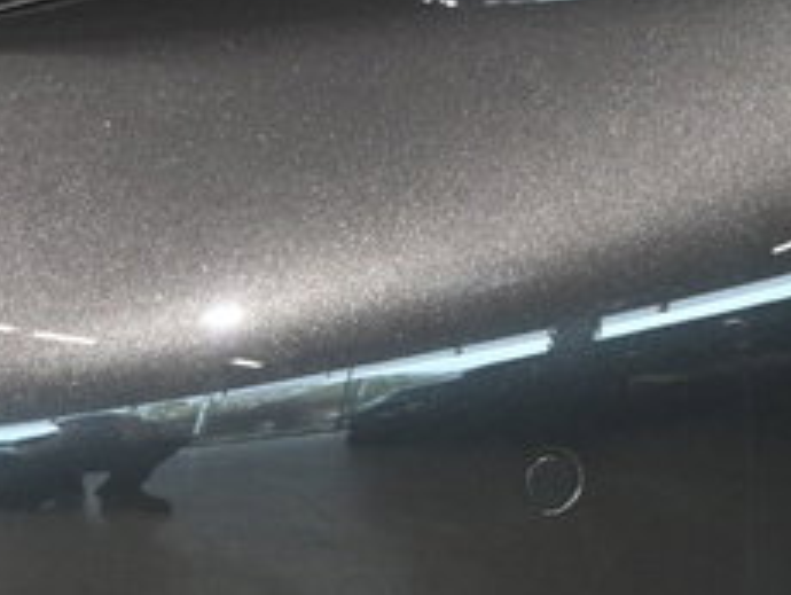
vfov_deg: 6.8
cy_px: 514
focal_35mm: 218
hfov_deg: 9.0
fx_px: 4987
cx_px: 743
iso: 900
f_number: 5
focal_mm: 34
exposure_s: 1/50
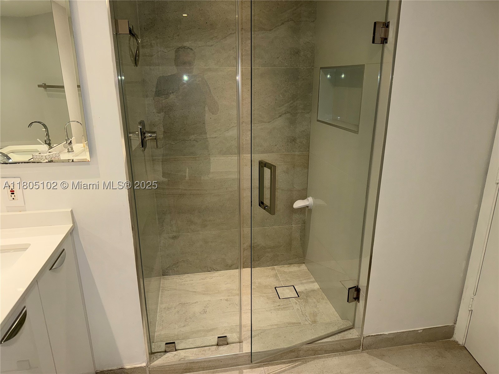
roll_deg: +0.6
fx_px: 346
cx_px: 250
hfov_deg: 71.6
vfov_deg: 56.8
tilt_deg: -17.8
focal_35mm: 24
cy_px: 187
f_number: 1.78
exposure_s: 1/120
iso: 64
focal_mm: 6.76
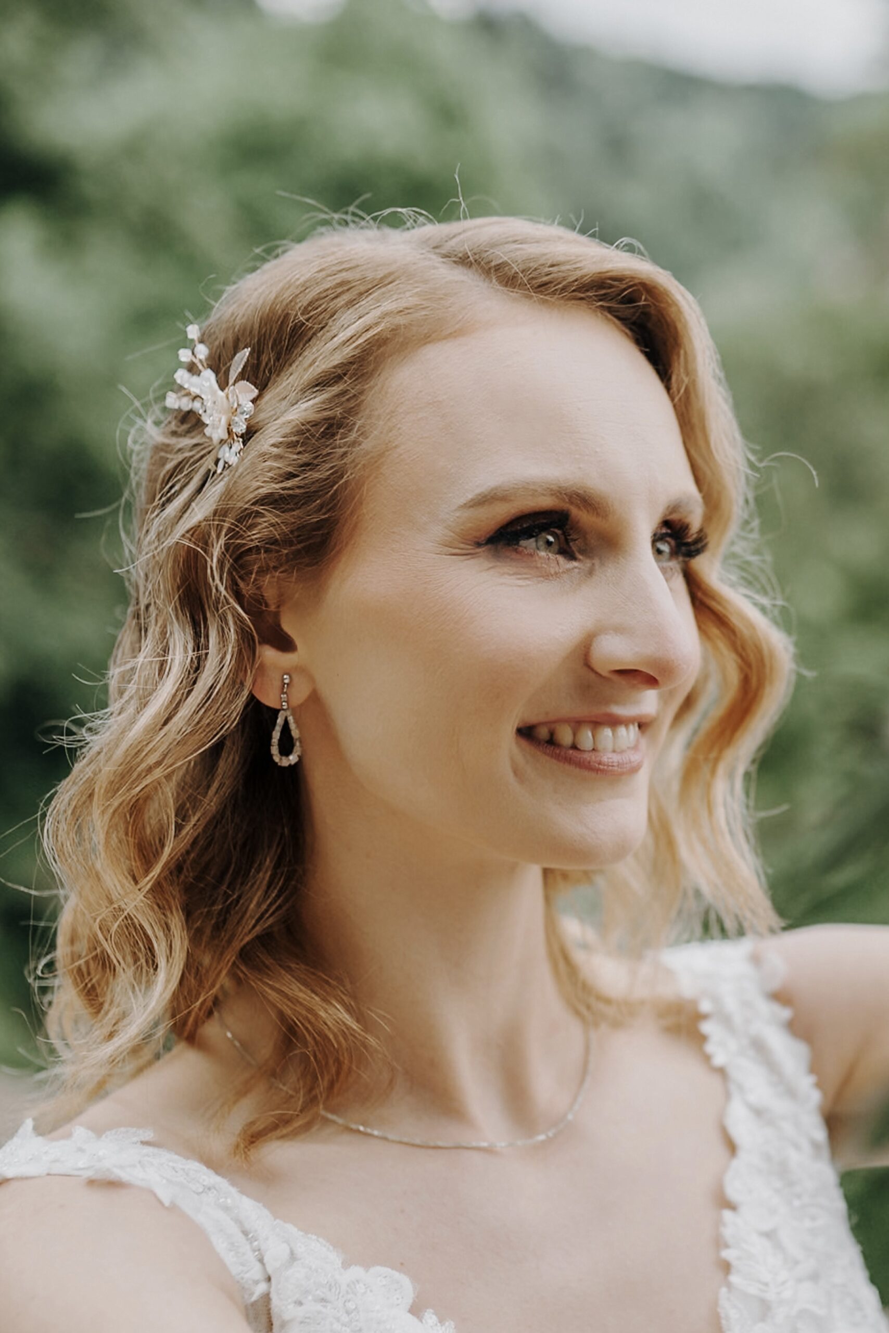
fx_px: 1296
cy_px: 666
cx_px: 444
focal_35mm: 35
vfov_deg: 54.4
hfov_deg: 37.9
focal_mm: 35
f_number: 1.8
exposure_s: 1/3200
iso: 250
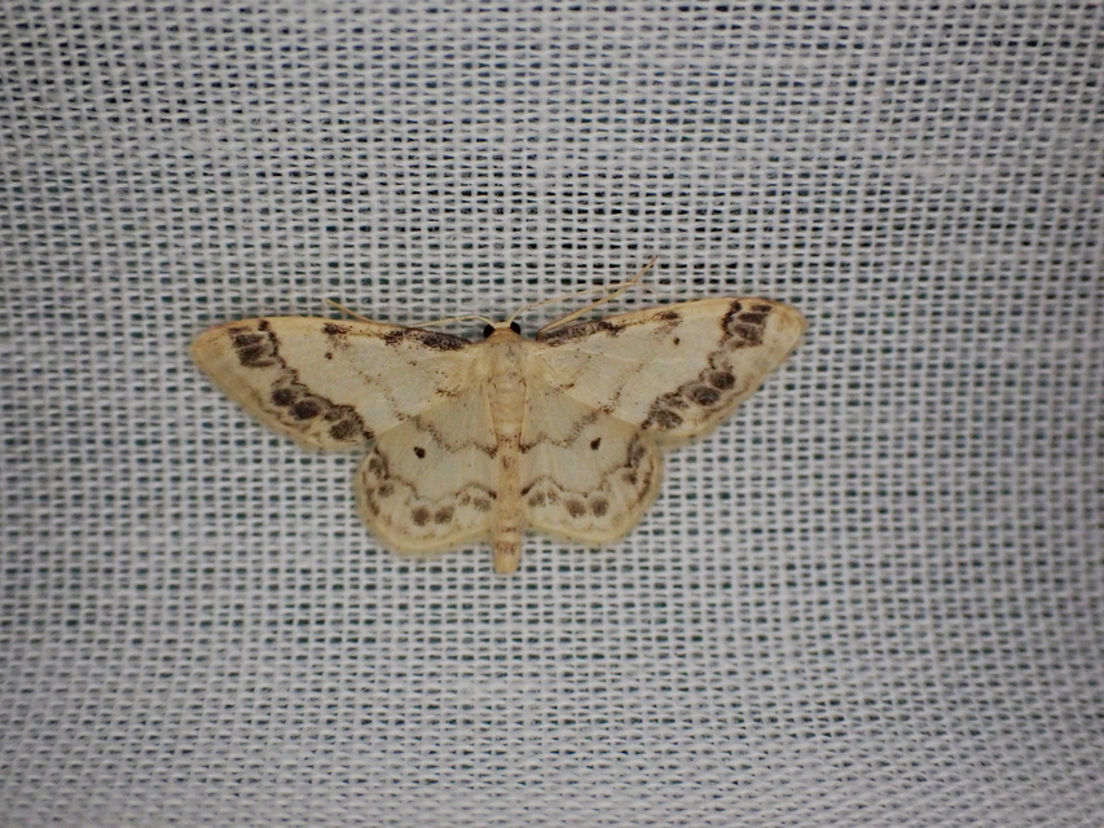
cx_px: 552
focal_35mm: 47
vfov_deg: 30.9
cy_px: 414
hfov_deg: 40.4
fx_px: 1499
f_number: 3.1
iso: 250
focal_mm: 8.4
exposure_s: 1/200
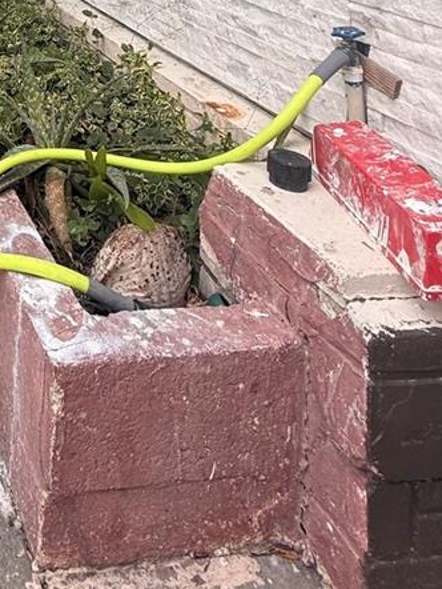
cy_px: -125
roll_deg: -1.9
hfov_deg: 30.8
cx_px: -112
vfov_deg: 36.9
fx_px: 646
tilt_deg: -1.9
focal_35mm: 38
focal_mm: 2.22
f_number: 2.2
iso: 64
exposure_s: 1/288
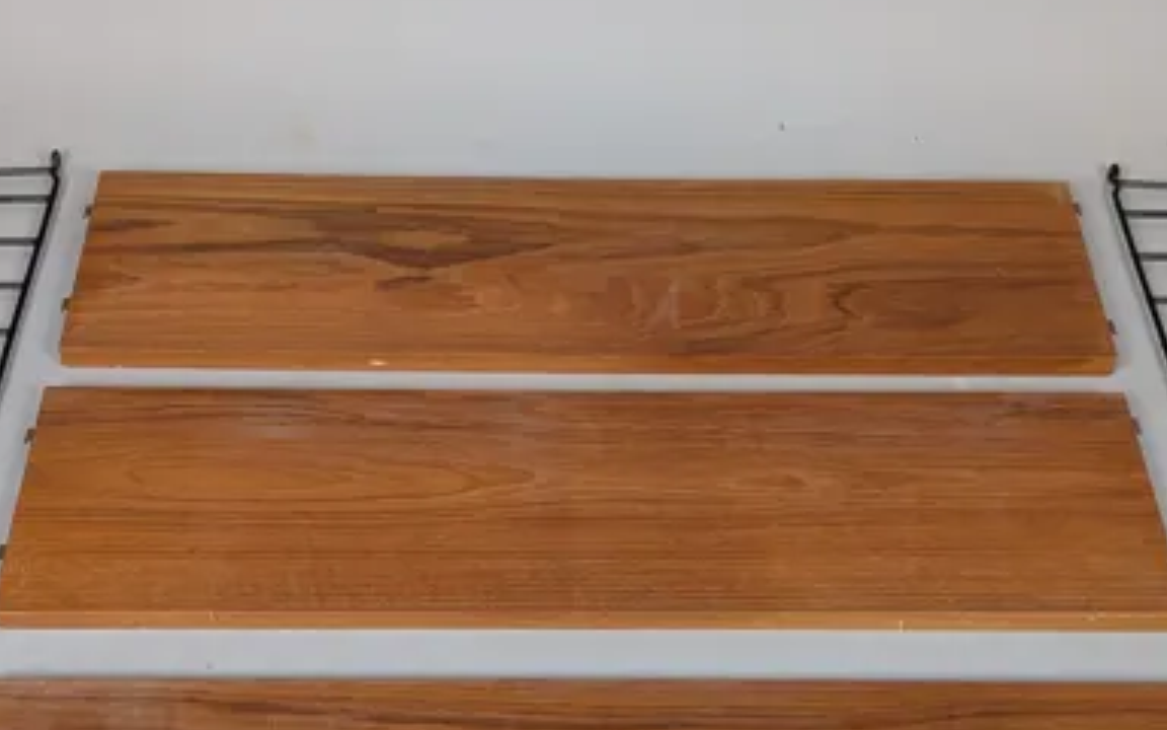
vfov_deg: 24.2
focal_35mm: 53
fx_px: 1686
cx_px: 596
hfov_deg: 38.2
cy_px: 548
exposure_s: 1/33.3
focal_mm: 4.53
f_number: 1.7
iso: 33
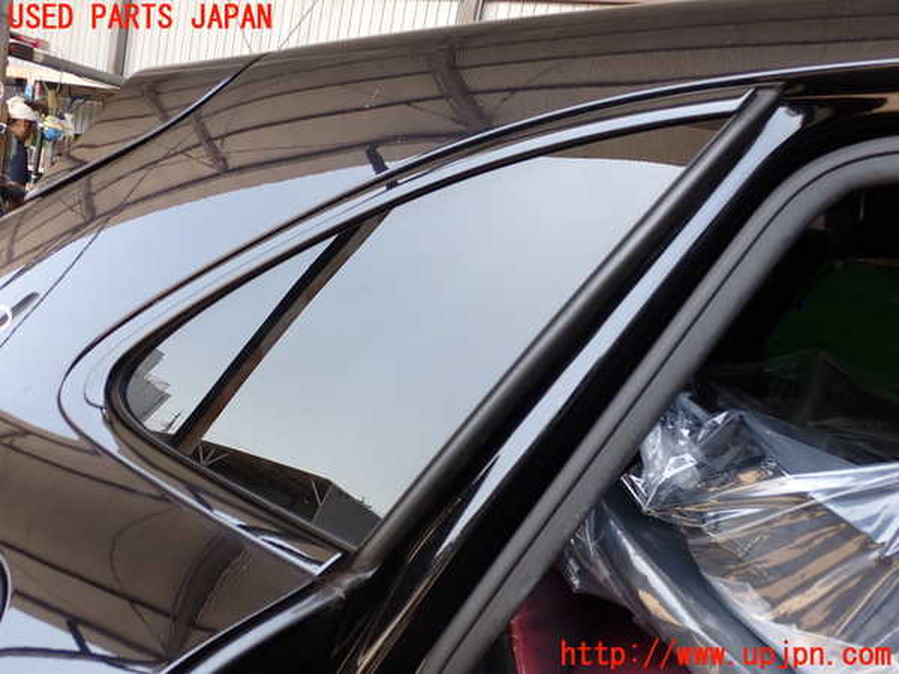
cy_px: 337
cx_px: 450
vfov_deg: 46.8
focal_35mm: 30
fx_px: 779
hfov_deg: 60.0
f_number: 3.2
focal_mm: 5.4
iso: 100
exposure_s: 1/100
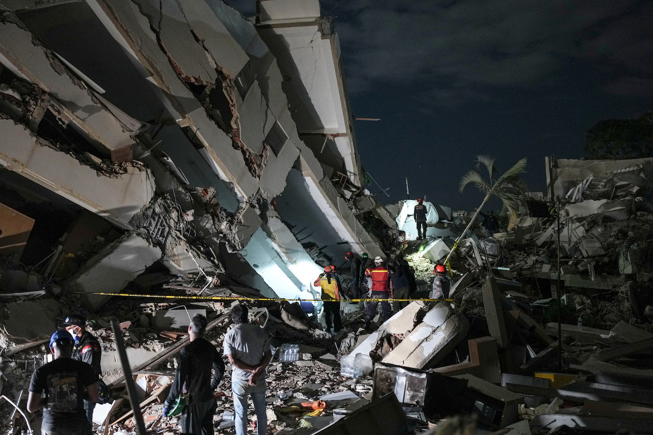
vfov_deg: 37.9
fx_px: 635
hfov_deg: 54.4
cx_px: 326
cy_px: 218
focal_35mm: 35
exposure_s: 1/15
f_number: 1.4
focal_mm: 35
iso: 2500
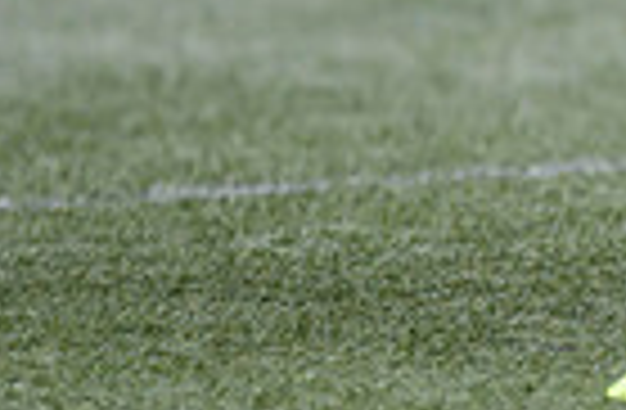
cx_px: 1406
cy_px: -270
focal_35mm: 2033
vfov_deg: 0.7
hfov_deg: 1.0
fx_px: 35154
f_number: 3.5
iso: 640
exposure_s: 1/1600
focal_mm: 400
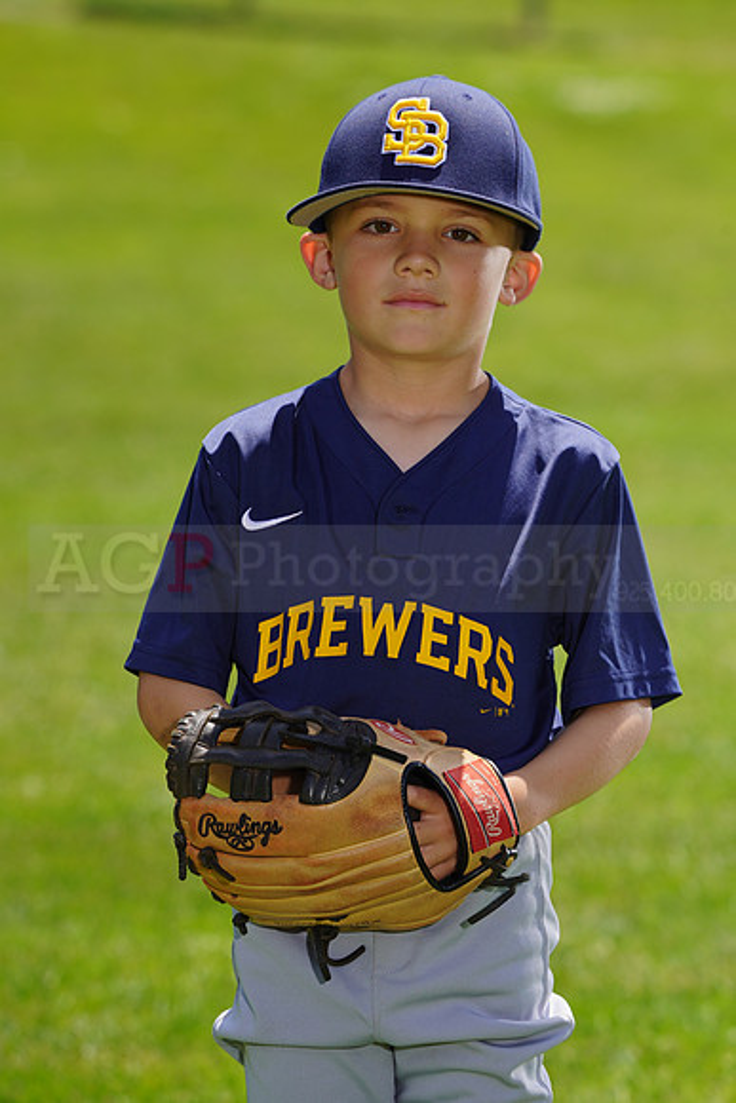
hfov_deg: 5.4
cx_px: 368
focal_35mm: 256
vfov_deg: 8.0
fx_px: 7845
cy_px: 552
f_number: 9
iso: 100
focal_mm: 256
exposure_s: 1/250
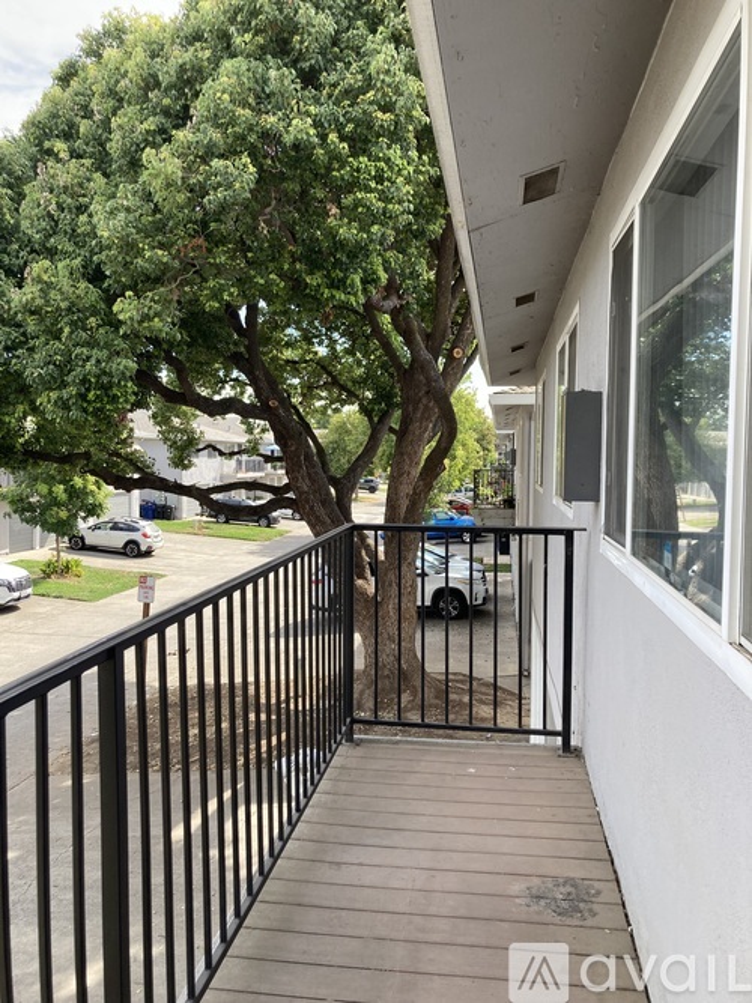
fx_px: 811
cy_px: 502
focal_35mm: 28
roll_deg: -0.4
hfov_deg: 49.7
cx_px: 376
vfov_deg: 63.5
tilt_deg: -0.8
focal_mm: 3.99
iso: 20
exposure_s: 1/375
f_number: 1.8
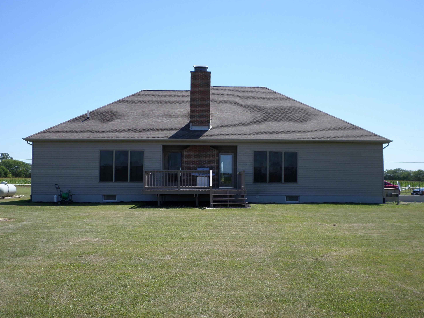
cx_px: 207
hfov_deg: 50.1
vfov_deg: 38.7
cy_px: 160
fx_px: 453
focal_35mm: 37
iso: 80
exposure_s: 1/1000
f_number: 3
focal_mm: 6.5
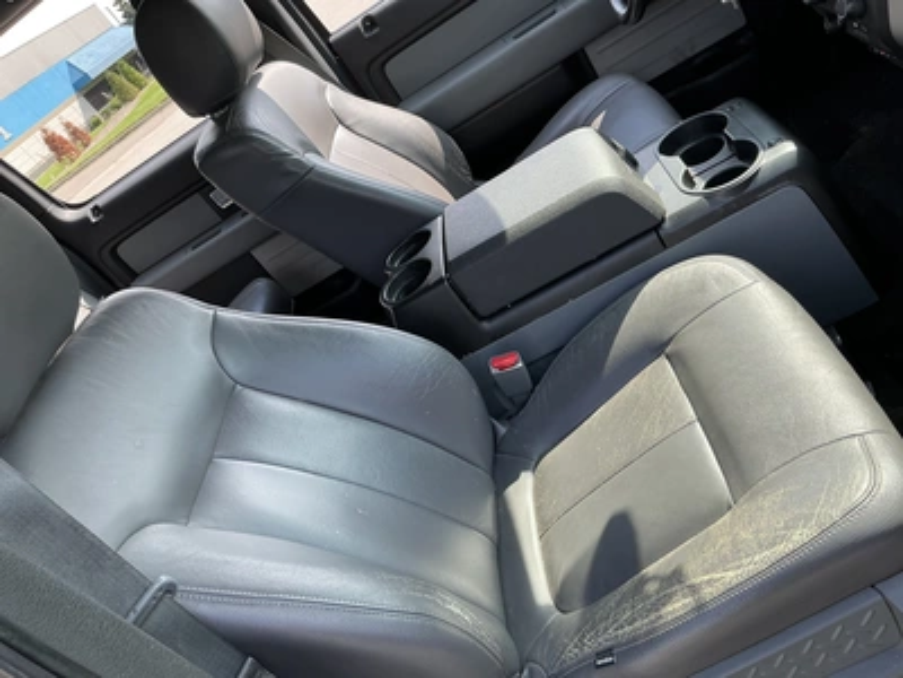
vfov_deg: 49.7
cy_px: 339
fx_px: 730
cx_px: 452
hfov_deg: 63.4
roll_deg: +41.0
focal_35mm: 28
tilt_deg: -28.0
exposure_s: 1/239
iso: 20
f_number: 1.8
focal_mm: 3
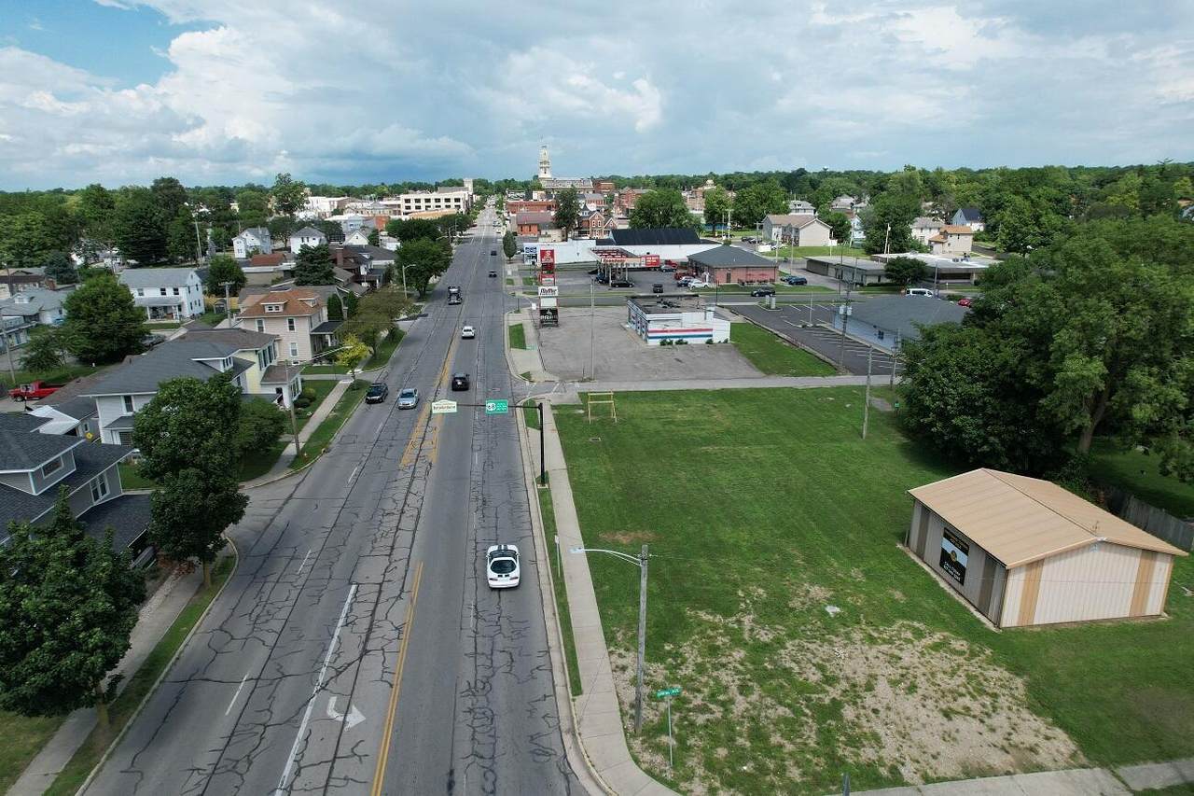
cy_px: 398
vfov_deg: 57.2
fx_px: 730
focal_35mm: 22
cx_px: 597
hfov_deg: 78.6
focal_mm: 8.38
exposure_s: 1/2500
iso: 130
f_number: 2.8
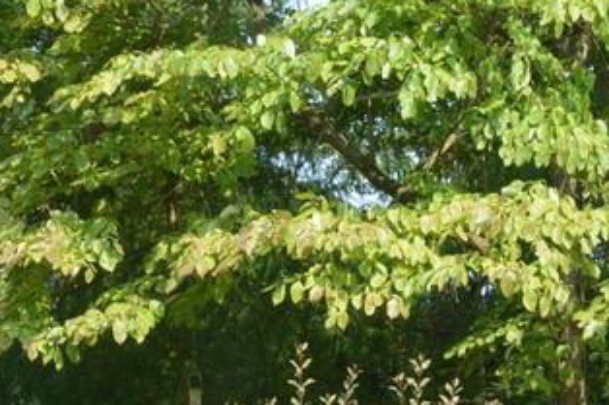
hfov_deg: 23.0
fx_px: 1488
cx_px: 436
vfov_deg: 14.3
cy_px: 635
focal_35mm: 88
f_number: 16
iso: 800
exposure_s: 1/200
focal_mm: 18
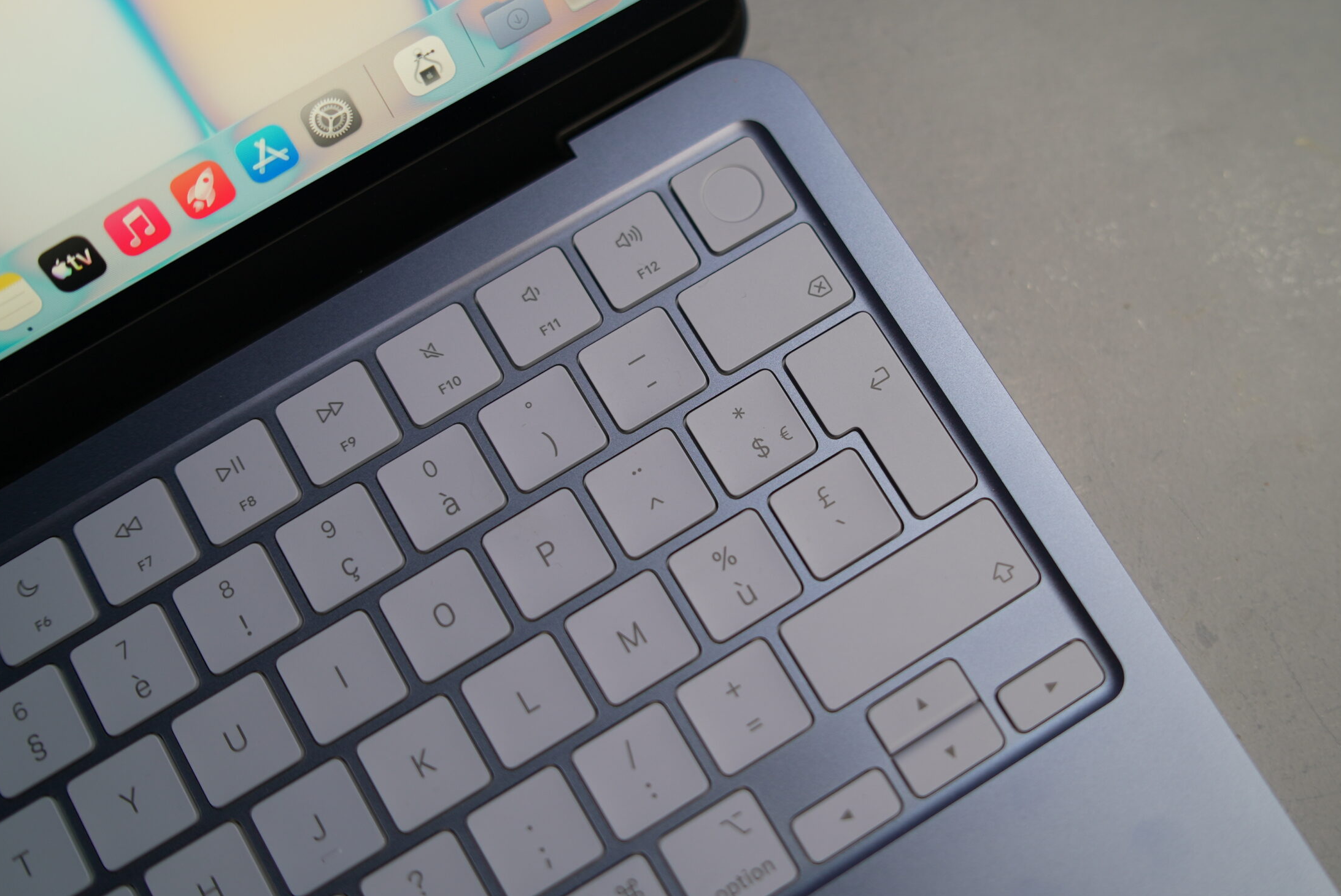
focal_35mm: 41
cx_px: 749
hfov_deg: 47.3
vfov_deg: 32.7
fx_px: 1528
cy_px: 406
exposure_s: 1/100
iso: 320
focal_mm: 35
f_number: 2.2
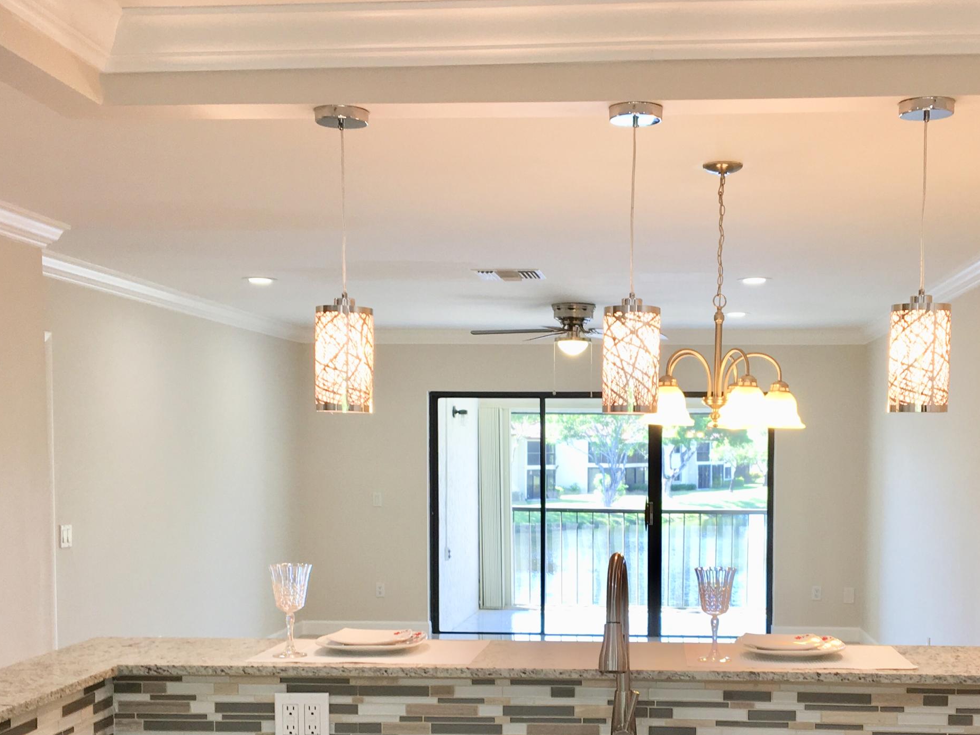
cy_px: 533
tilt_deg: -3.1
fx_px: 1331
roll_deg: -0.1
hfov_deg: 40.2
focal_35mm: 47
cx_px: 594
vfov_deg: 30.5
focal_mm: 4.15
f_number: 2.2
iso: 25
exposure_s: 1/60
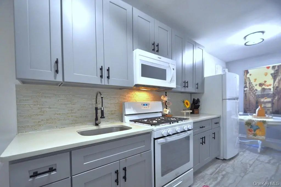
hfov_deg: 100.5
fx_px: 117
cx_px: 140
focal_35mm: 15
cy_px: 94
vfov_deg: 77.2
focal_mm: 10
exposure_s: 1/60
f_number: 4
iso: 640
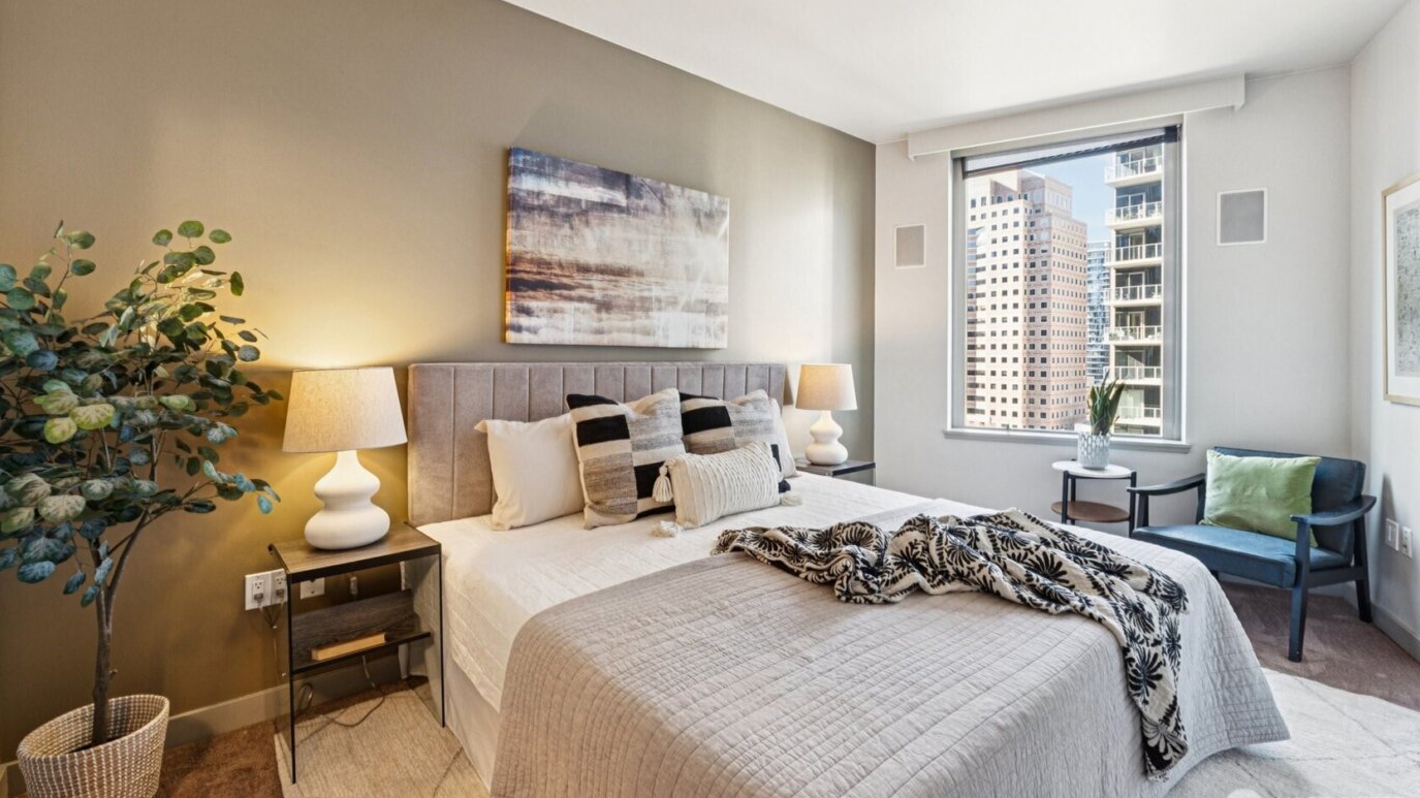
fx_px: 602
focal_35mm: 16
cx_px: 707
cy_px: 361
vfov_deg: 66.9
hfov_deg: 99.4
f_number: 9
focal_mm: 10
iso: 200
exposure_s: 1/2.5
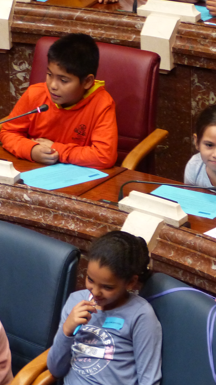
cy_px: 235
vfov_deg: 8.7
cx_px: 73
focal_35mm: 249
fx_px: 2536
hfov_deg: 4.9
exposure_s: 1/30
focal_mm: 21.8
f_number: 2.8
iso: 400
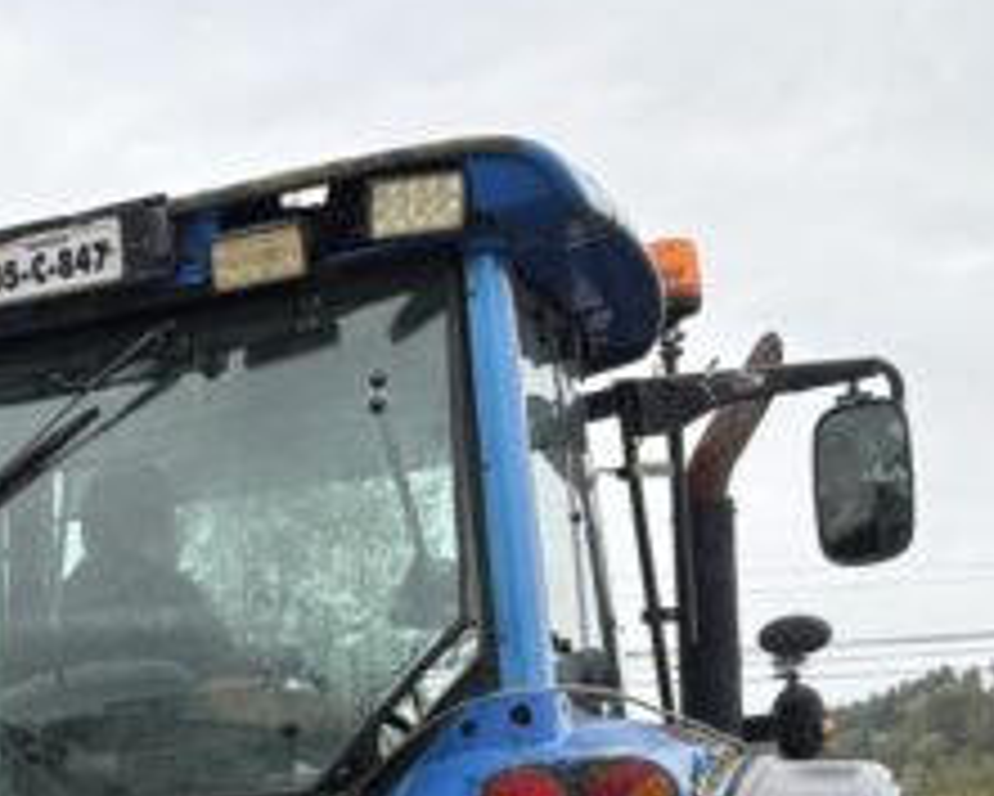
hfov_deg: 18.5
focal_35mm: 88
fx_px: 2590
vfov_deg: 16.1
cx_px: -616
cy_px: 1160
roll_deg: +1.6
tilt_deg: -5.9
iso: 64
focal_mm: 5.96
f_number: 1.6
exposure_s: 1/791
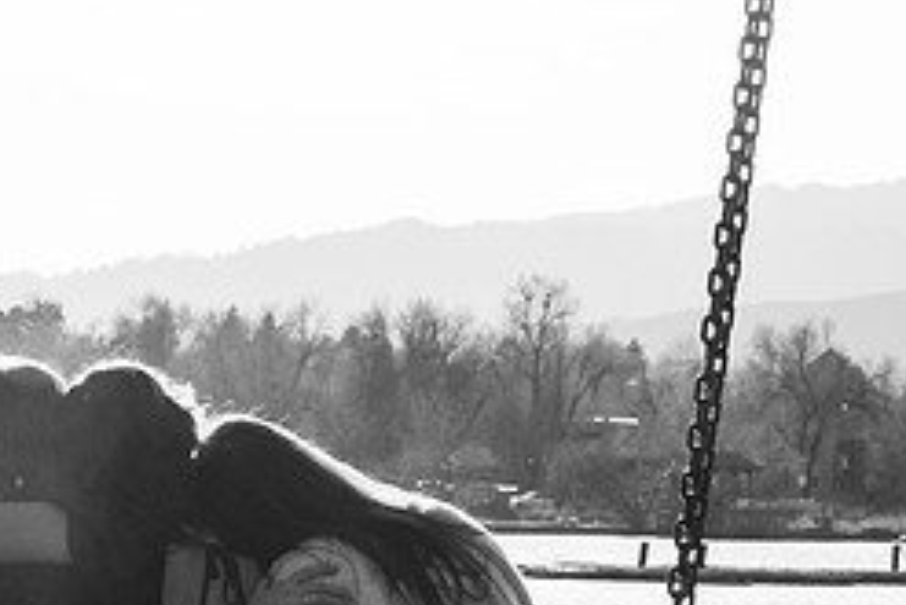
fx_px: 4961
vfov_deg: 6.9
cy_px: 695
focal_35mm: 197
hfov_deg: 10.4
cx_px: 7
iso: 1250
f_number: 16
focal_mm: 84
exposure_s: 1/2500
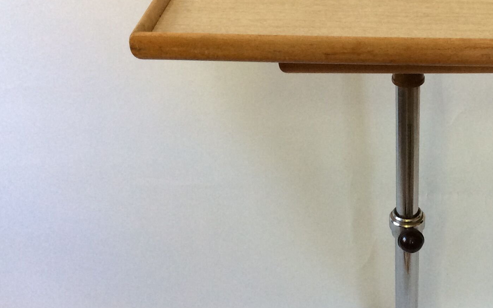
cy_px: 225
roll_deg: +1.0
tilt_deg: -38.3
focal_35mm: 63
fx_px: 847
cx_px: 418
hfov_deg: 31.3
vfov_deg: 20.5
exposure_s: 1/25
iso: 64
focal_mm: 3.3
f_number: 2.4
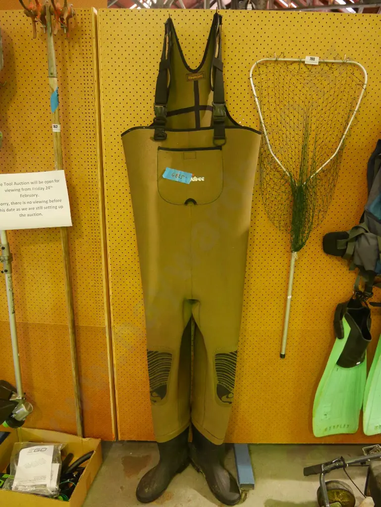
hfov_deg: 53.1
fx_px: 381
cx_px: 190
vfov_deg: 67.3
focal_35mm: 26
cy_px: 254
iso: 3200
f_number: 3.7
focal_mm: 13
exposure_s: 1/40
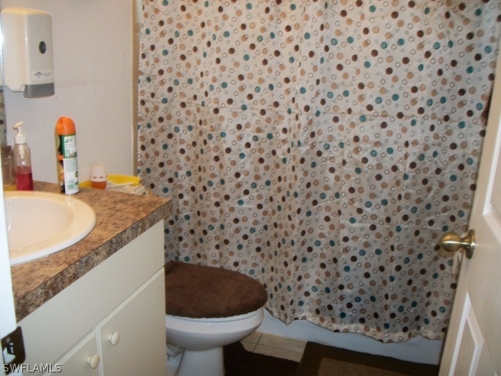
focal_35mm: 32
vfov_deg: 44.2
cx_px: 250
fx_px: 463
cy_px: 188
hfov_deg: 56.8
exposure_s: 1/30
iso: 160
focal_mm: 5.7
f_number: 2.9
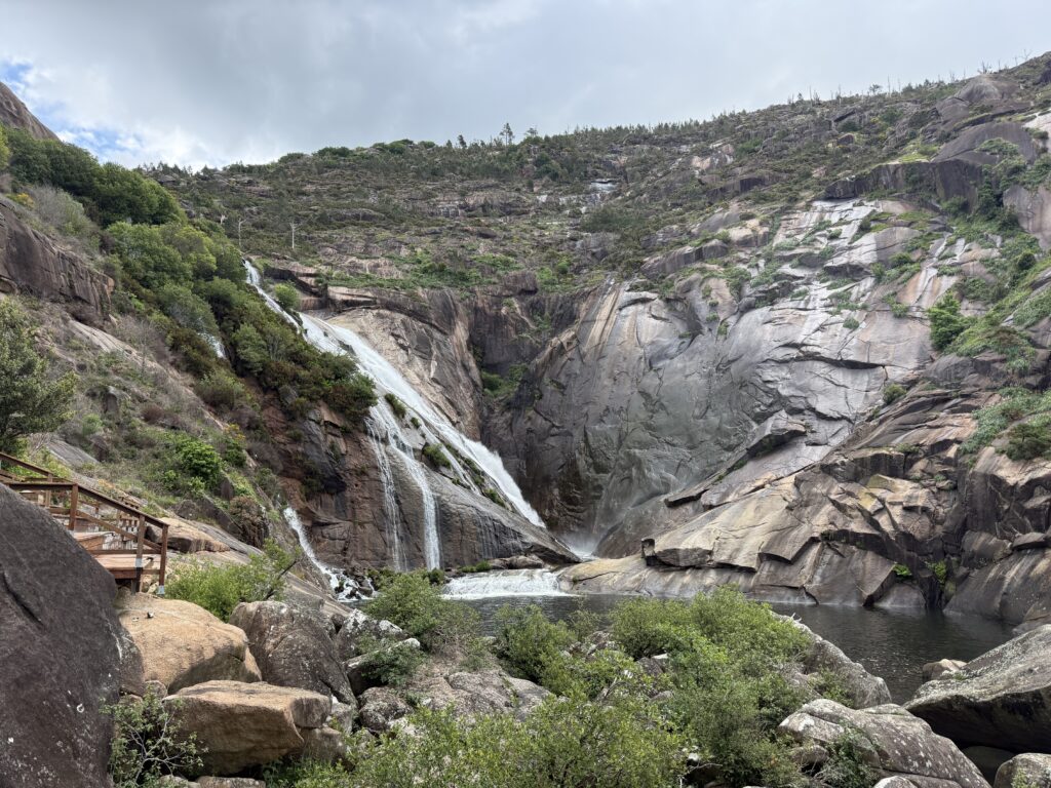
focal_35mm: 24
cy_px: 394
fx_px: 729
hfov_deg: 71.6
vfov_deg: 56.8
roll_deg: +0.7
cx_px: 526
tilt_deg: +10.5
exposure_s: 1/878
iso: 100
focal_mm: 6.76
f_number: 1.78
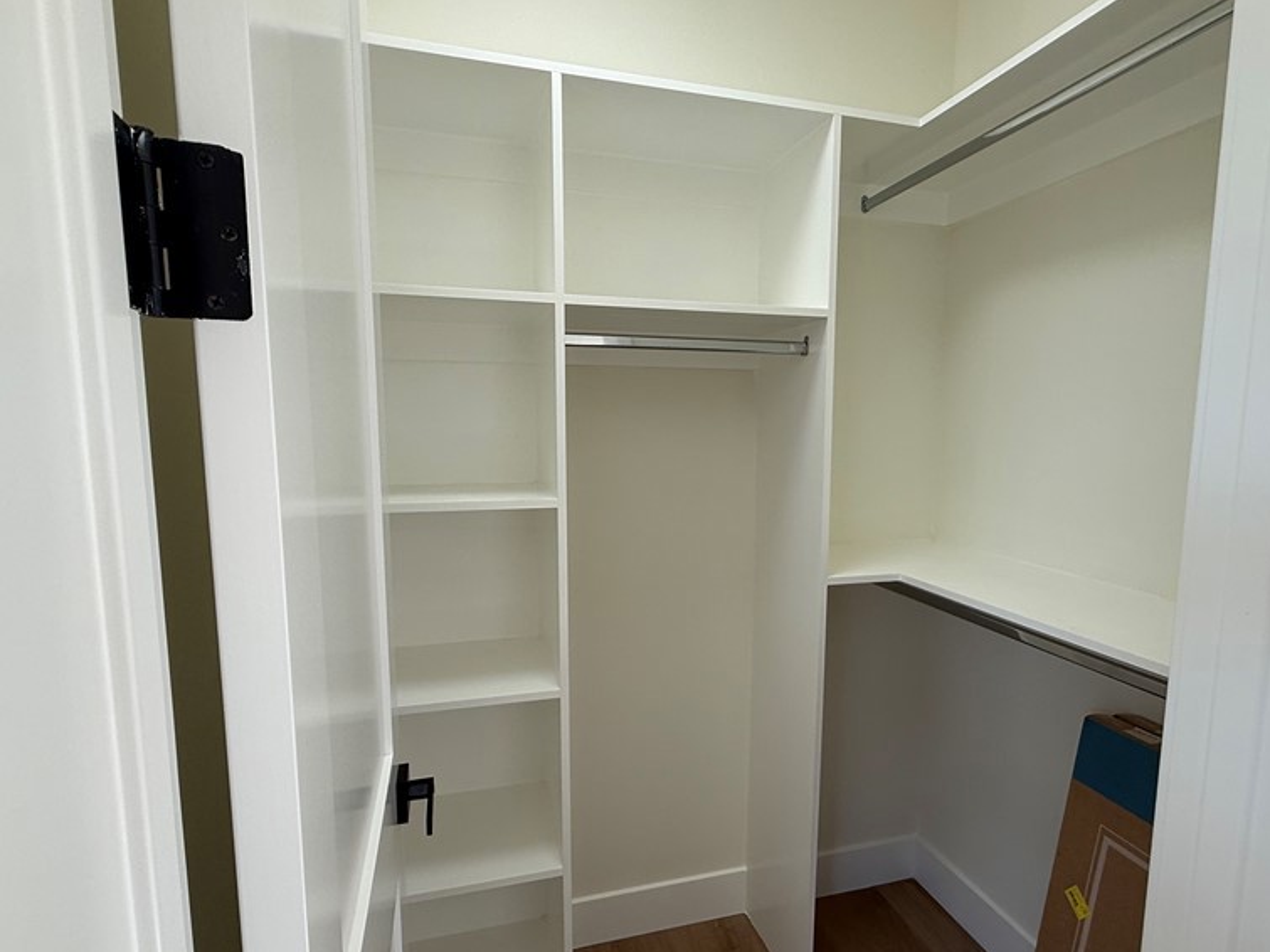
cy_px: 510
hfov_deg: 84.6
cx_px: 673
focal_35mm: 19
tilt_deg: -5.9
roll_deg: -0.4
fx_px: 697
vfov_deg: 68.6
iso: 64
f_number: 2.2
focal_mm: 2.22
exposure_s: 1/120
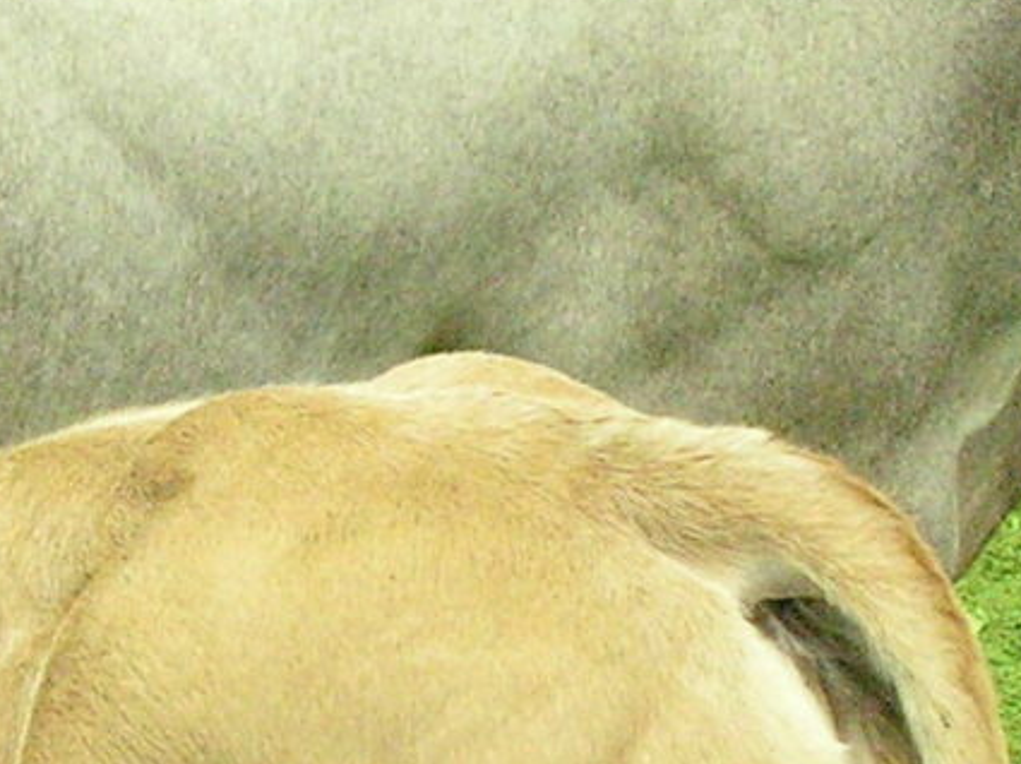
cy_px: 617
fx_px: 6218
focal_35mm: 211
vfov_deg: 7.0
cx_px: 320
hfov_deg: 9.4
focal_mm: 8.9
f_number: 3.2
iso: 400
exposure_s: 1/38
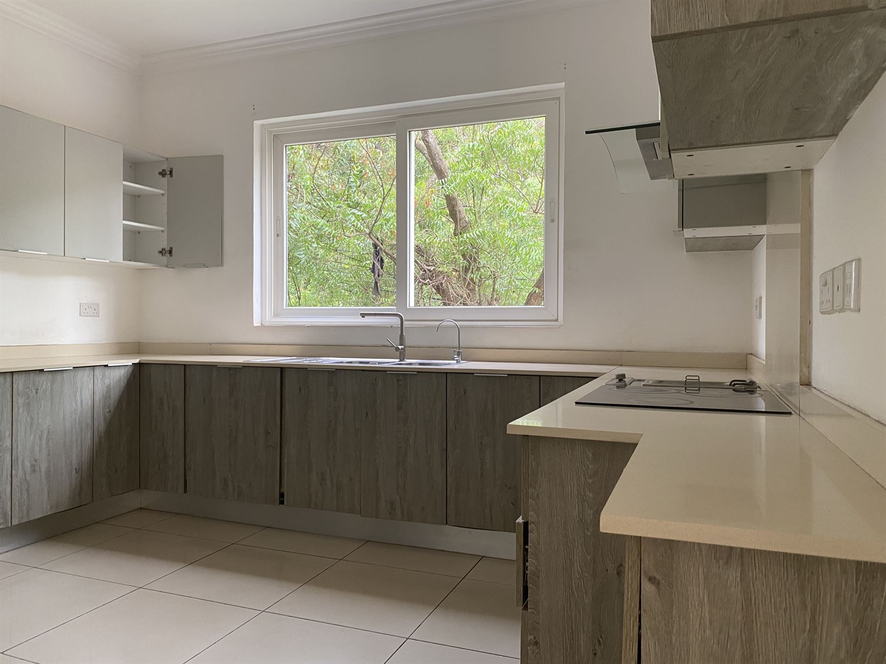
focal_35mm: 26
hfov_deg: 67.3
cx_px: 443
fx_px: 665
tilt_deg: -0.8
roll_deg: -0.7
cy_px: 332
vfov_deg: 53.1
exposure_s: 1/60
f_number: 1.8
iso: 125
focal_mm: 4.25
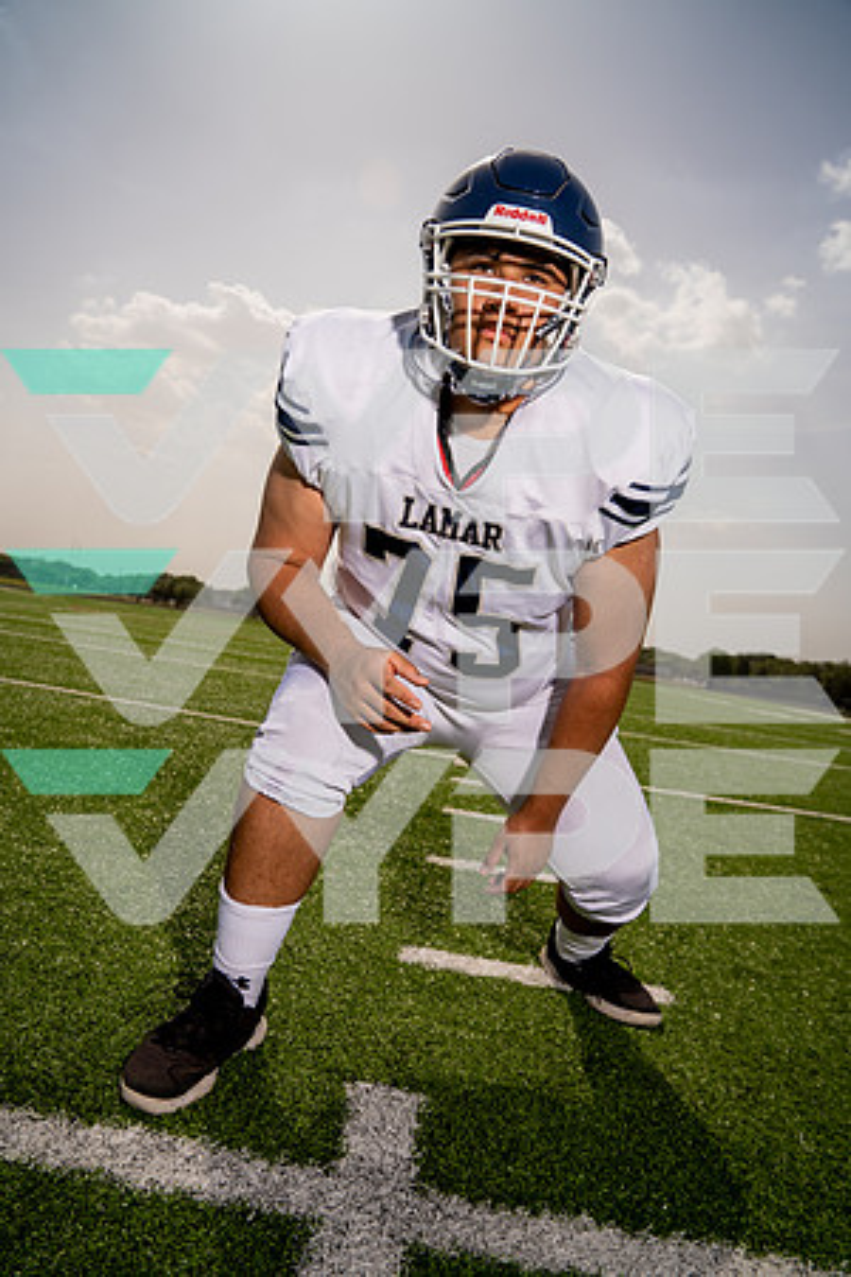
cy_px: 638
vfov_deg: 73.7
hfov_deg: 53.1
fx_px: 851
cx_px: 426
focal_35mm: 24
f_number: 4.5
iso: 100
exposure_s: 1/1250
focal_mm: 24
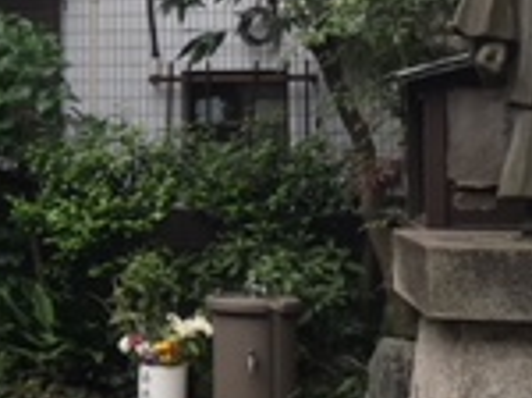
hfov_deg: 14.2
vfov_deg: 11.8
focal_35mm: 124
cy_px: 50
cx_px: -397
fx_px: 1903
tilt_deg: +2.9
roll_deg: -0.3
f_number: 2.2
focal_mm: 4.15
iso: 25
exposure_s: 1/242
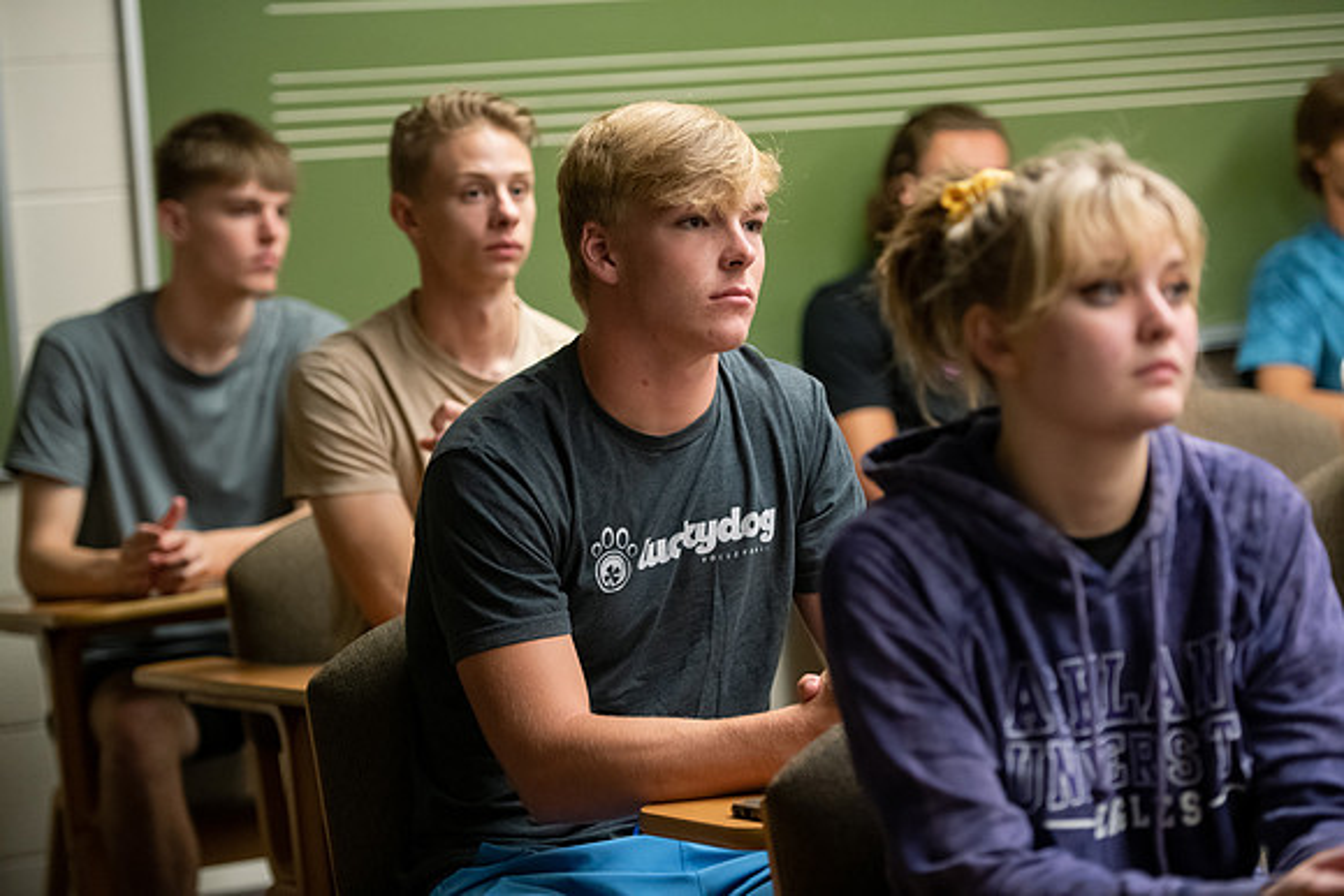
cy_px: 448
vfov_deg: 13.4
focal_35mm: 102
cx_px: 672
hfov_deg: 20.0
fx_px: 3809
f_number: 2.8
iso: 4000
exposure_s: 1/200
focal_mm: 102
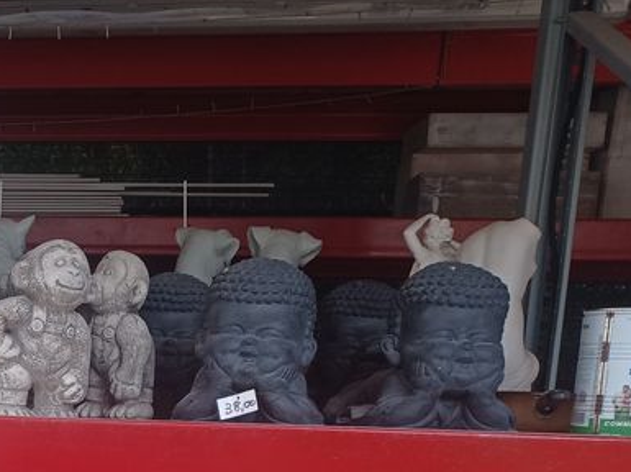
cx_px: -66
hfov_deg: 27.3
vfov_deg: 21.2
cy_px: 549
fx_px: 1184
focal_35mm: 65
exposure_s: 1/50
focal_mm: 4.6
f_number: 1.8
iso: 200
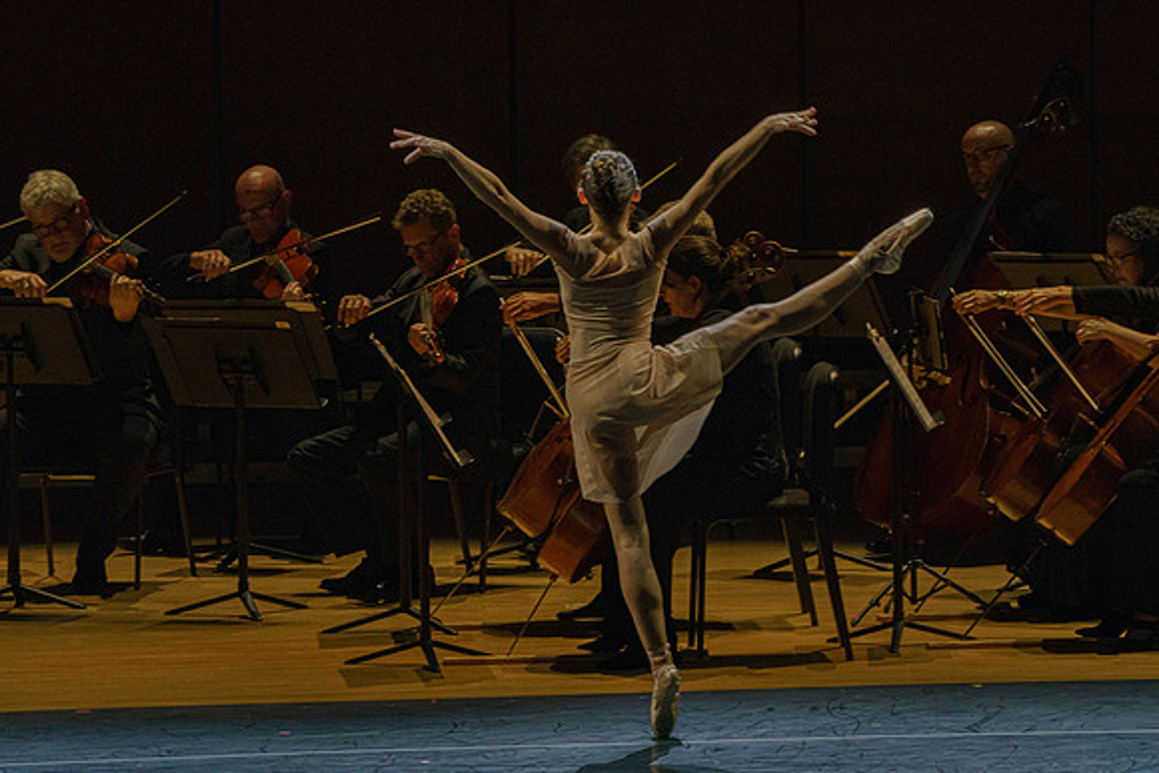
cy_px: 415
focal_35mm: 333
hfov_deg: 6.2
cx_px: 635
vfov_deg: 4.1
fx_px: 10735
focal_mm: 285
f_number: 13
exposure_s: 1/250
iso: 4000
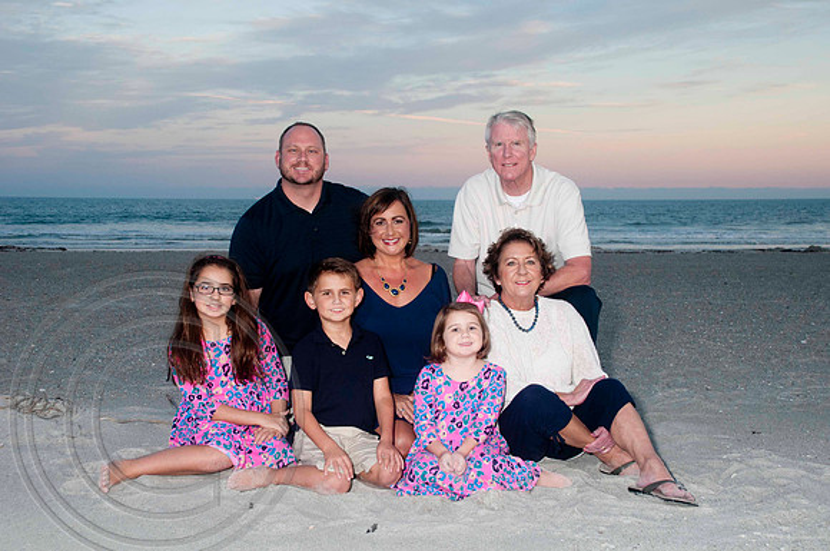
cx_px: 415
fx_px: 1105
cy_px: 276
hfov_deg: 41.2
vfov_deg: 28.0
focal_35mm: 48
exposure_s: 1/60
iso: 200
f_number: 8
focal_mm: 32
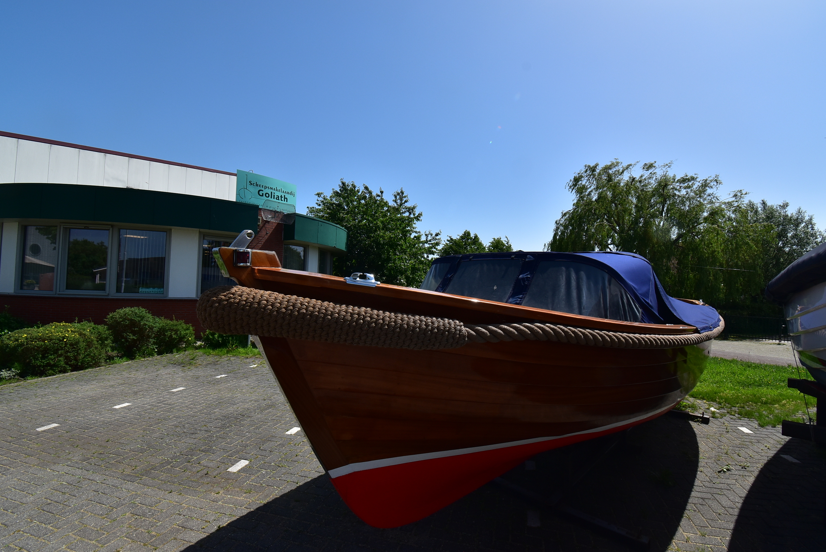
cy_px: 276
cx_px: 413
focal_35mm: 15
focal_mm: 10
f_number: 11
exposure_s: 1/500
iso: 320
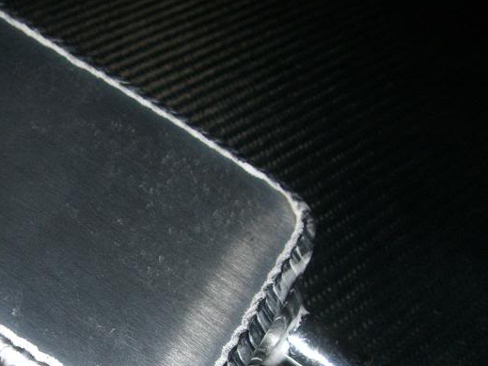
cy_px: 263
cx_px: 51
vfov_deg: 19.5
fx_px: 1057
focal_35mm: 75
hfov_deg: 25.2
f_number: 4.3
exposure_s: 1/60
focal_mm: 6.2
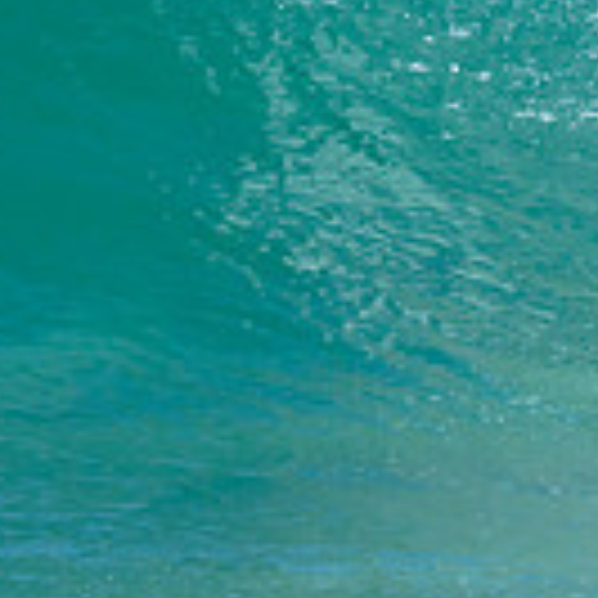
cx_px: 1236
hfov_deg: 0.8
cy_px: -236
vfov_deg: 0.8
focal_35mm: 2261
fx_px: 44191
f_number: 11
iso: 1250
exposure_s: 1/2000
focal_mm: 610
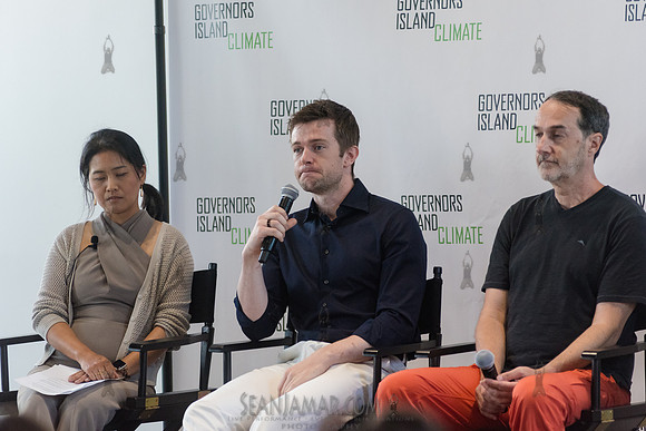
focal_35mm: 187
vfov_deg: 7.3
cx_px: 323
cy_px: 216
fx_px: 3359
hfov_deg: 11.0
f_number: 4
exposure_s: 1/320
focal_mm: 185
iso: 4000
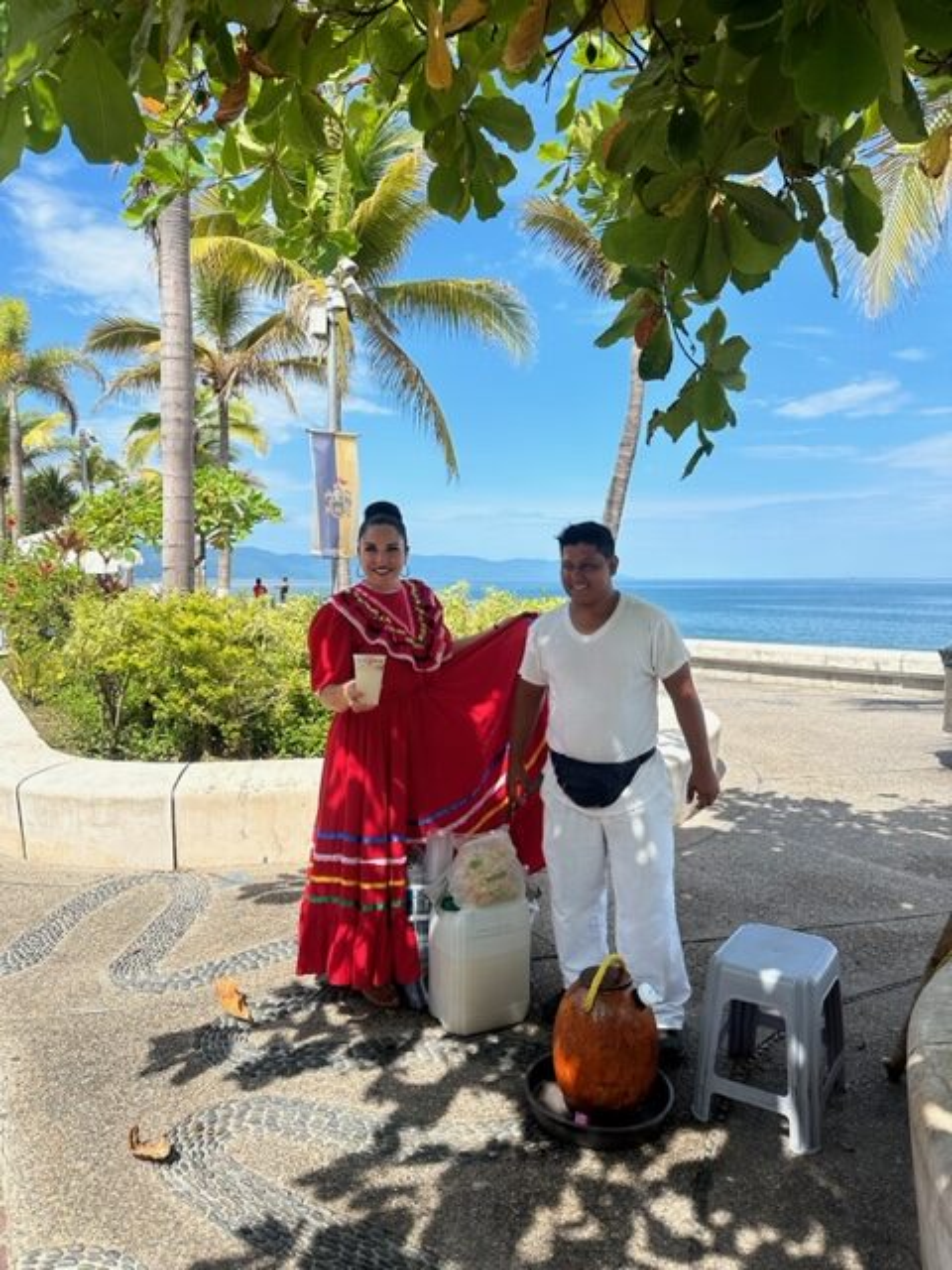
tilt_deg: -4.8
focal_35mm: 24
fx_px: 880
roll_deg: -0.2
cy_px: 635
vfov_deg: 71.6
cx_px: 476
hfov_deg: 56.8
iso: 80
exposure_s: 1/3861
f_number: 1.78
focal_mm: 6.86
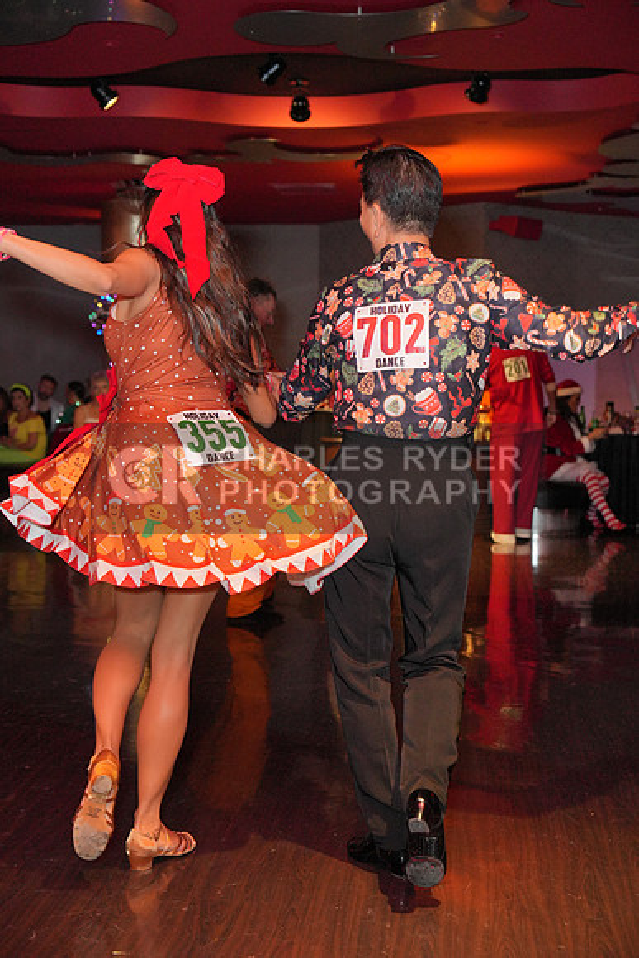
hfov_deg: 27.5
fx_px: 1304
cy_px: 479
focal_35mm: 49
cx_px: 320
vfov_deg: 40.3
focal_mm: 49
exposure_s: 1/200
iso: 4000
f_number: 4
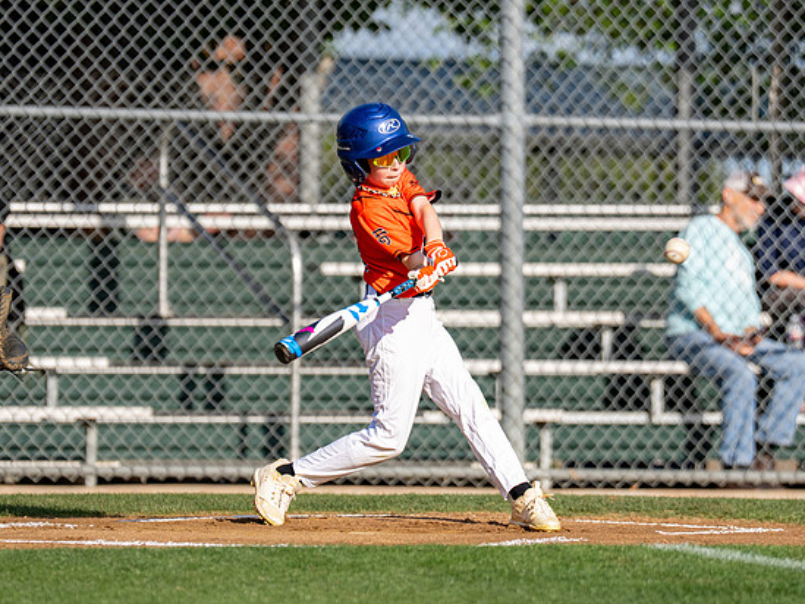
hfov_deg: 5.0
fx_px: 9258
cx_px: 384
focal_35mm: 398
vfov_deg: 3.7
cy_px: 277
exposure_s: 1/2000
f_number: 2.8
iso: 100
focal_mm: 200
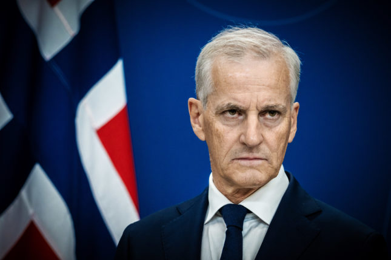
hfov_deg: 8.7
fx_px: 2574
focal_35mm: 237
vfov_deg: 5.8
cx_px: 196
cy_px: 130
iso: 1600
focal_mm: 158
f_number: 4
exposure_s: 1/320
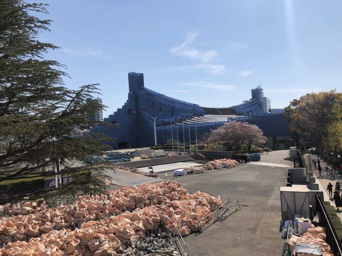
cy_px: 128
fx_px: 277
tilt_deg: +3.1
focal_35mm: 28
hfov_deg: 63.4
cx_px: 171
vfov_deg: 49.7
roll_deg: +4.3
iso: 20
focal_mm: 4
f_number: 1.8
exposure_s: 1/3745
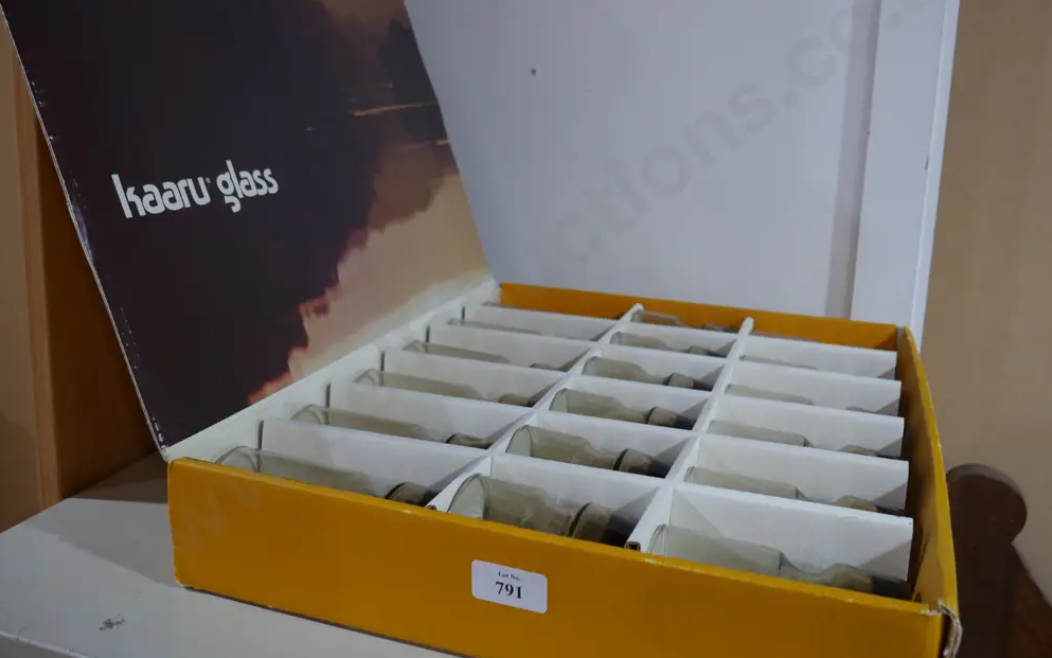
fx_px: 1004
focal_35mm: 35
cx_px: 539
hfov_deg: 55.3
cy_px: 265
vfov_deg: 36.2
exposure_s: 1/60
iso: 500
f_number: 3.6
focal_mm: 16
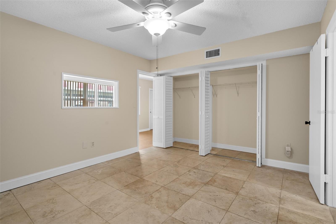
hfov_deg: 93.3
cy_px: 112
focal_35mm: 17
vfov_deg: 70.4
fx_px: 159
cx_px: 168
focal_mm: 17
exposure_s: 1/2
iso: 320
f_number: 8
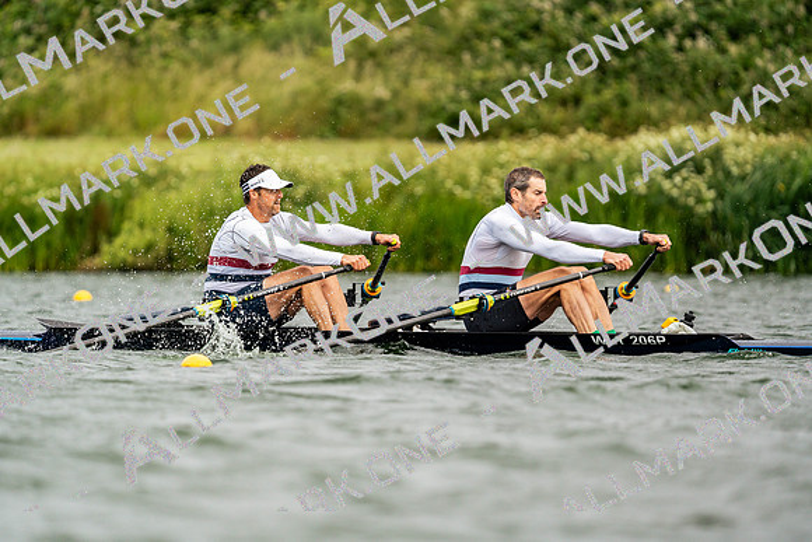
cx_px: 406
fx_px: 10355
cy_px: 271
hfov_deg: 4.5
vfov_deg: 3.0
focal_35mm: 459
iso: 500
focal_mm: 459
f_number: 6.3
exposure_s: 1/2000
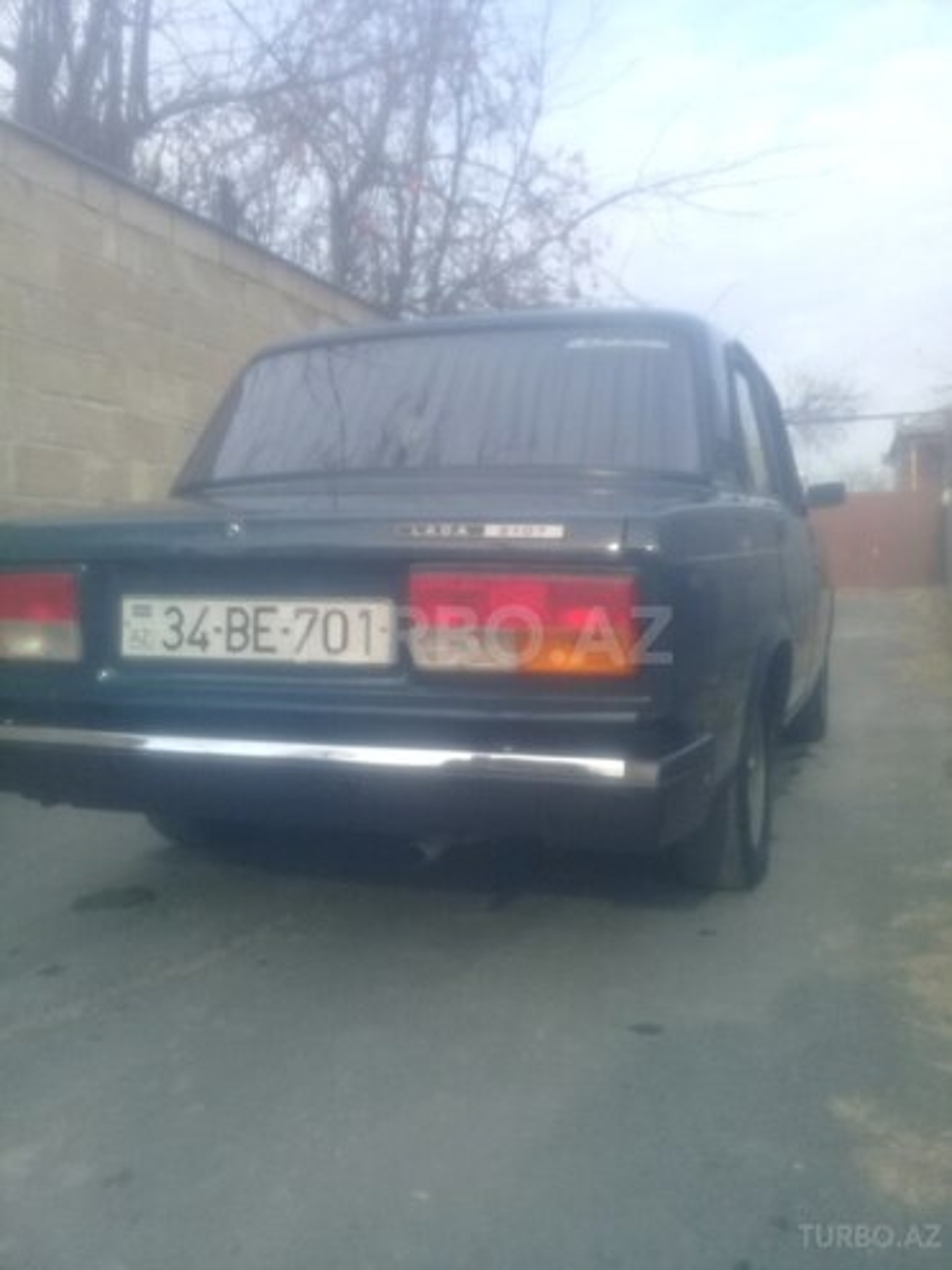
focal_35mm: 31
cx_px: 476
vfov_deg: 58.4
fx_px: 1137
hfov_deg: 45.4
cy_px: 635
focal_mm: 3.3
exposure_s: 1/344
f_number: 2.2
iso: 50
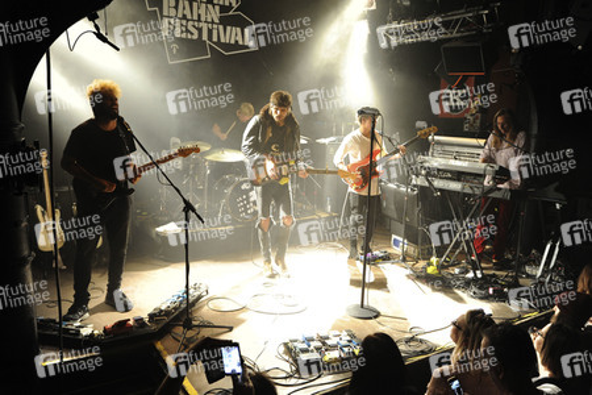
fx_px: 493
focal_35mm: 30
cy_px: 198
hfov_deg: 61.9
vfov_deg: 43.6
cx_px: 296
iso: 1600
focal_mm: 30
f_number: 2.8
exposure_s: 1/100
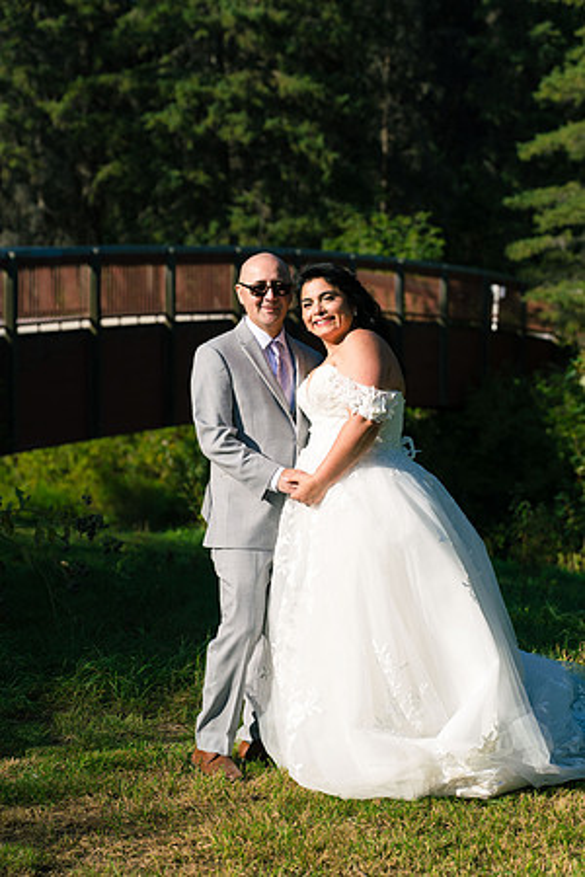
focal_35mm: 86
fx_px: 2096
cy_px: 438
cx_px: 292
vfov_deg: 23.6
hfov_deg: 15.9
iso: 250
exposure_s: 1/2500
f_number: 4
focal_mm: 86
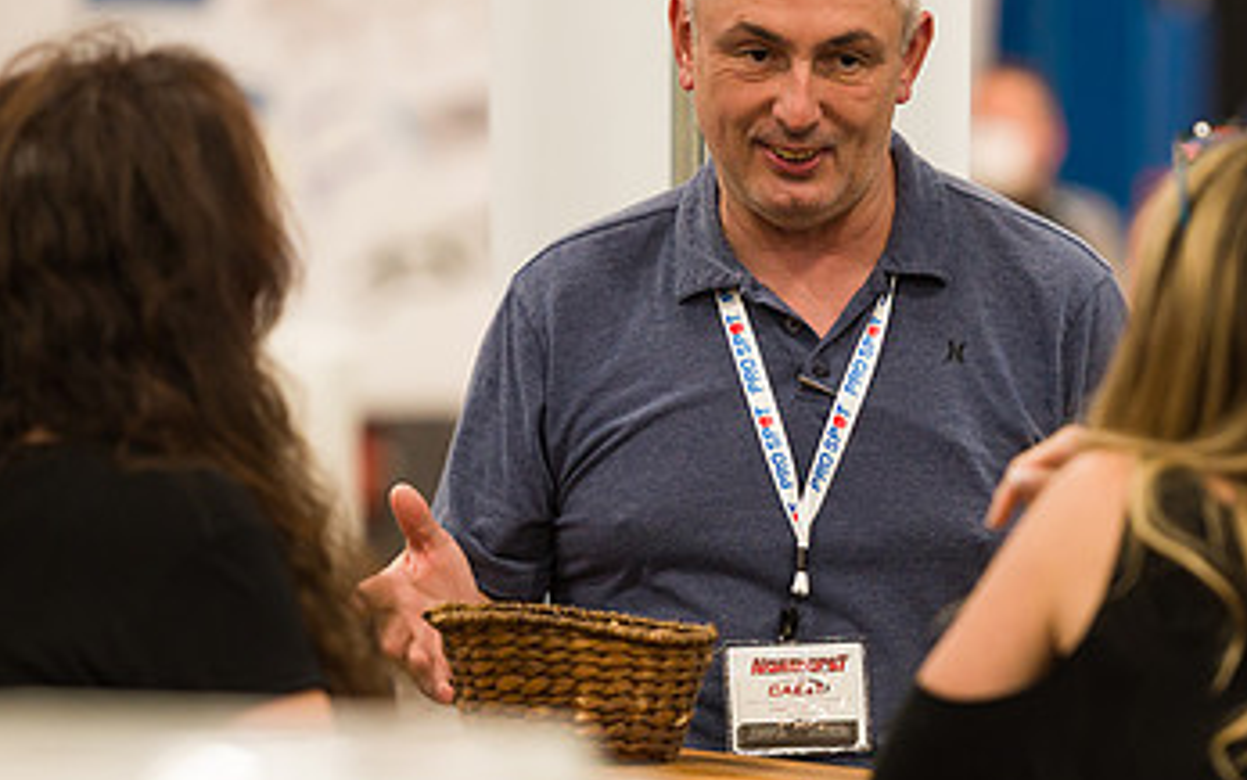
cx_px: 798
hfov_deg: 7.0
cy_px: 291
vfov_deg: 4.4
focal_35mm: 298
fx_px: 10129
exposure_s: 1/200
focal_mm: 175
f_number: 3.2
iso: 1600
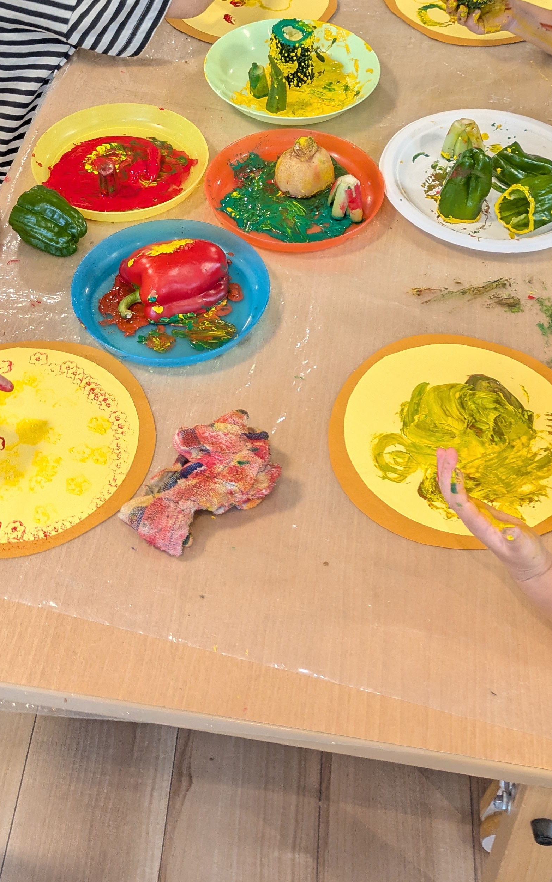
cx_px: 217
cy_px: 178
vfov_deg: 39.5
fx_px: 1179
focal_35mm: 49
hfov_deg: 26.3
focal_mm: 5.43
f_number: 1.89
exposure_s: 1/120
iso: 126
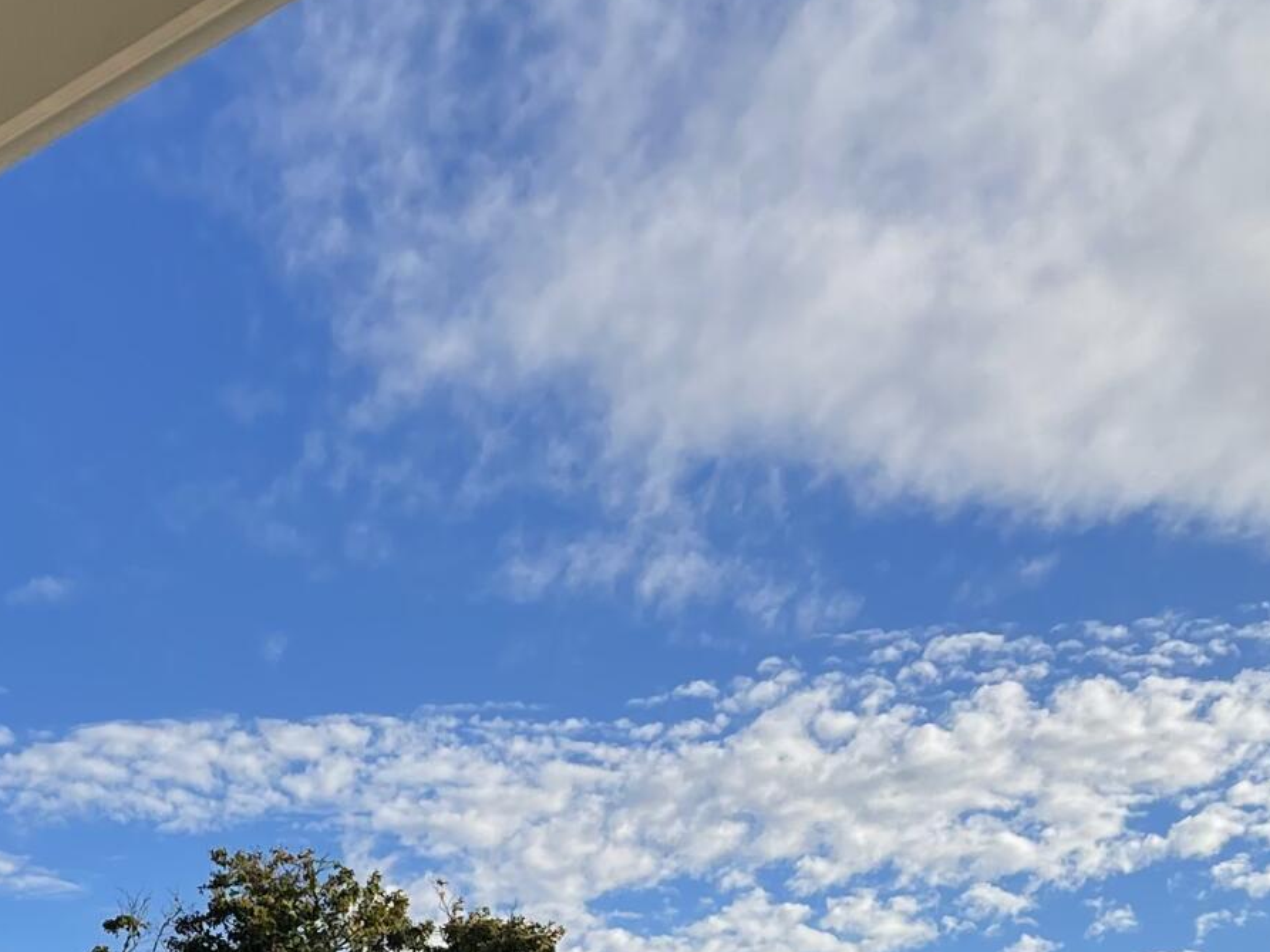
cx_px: 213
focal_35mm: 84
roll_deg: +1.5
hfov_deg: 22.9
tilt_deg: +1.9
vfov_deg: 16.2
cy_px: 1374
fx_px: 3082
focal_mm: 5.1
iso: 32
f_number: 1.6
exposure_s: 1/4717
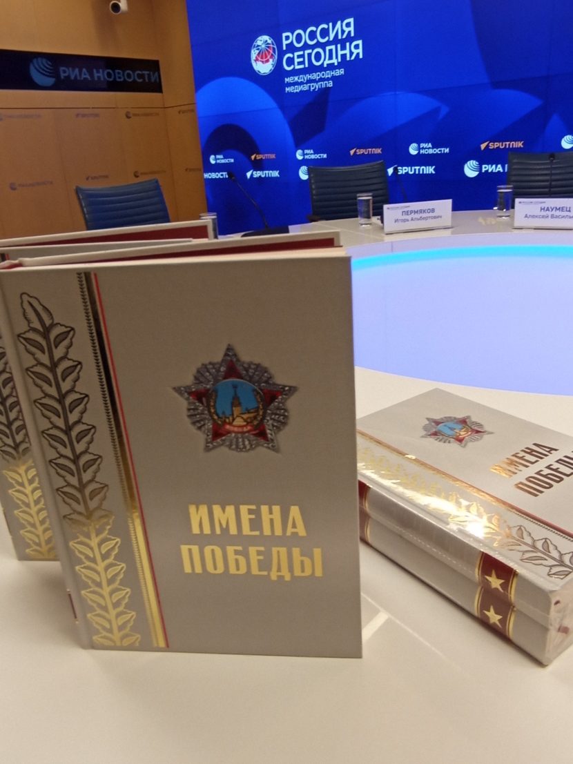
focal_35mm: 16
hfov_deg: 78.1
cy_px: 382
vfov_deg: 94.5
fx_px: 353
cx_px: 286
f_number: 2.2
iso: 85
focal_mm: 1.65
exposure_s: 1/50
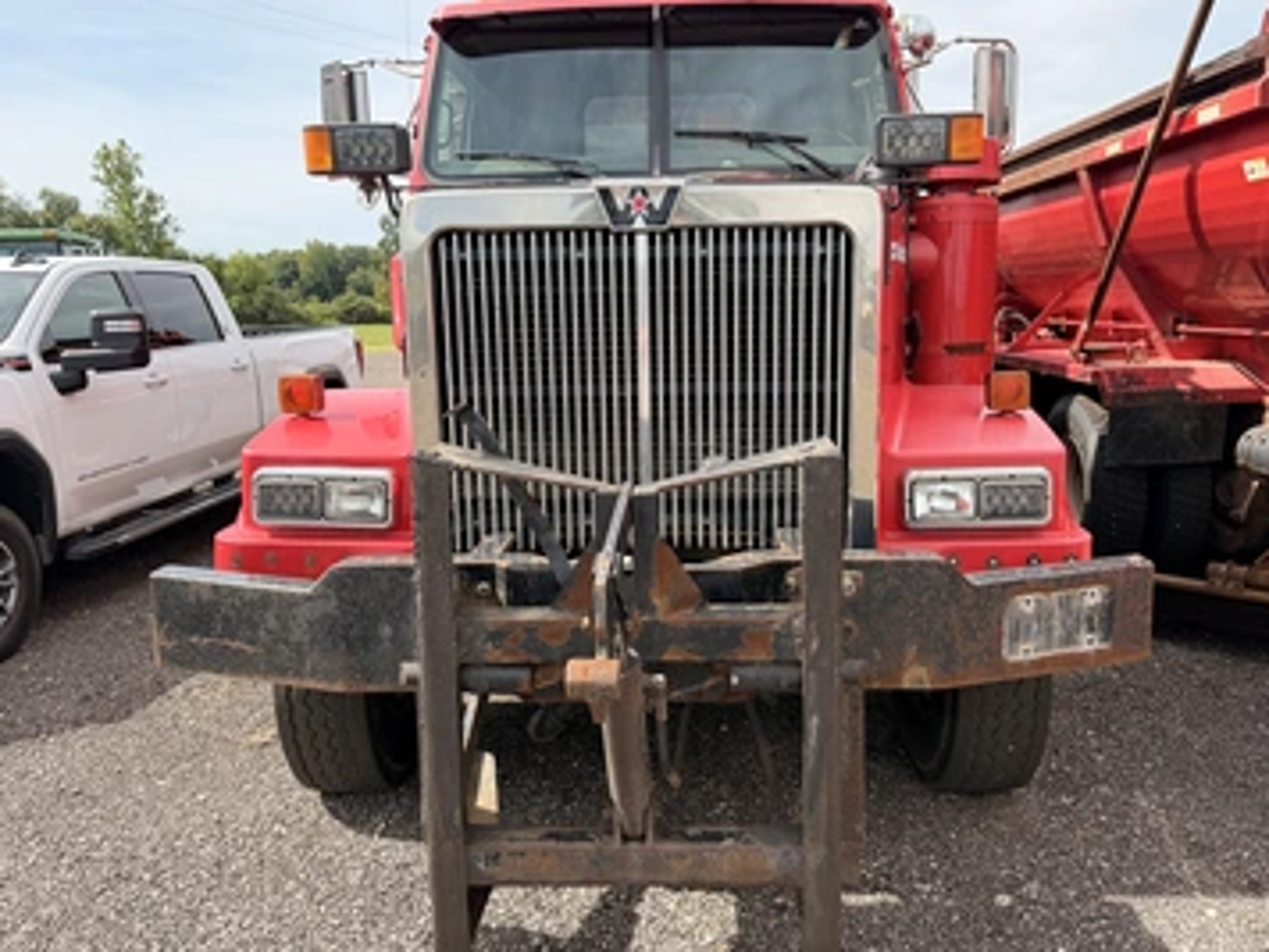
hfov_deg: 65.3
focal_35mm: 27
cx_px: 670
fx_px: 990
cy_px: 460
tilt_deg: -7.3
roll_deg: +1.2
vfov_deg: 51.3
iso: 100
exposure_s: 1/2445
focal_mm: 6.76
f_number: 1.78
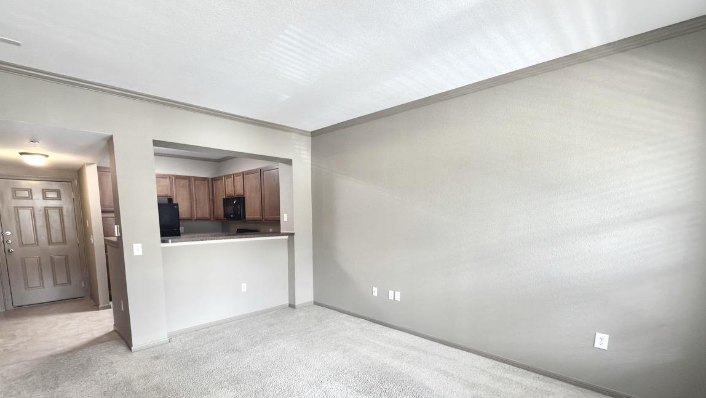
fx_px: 318
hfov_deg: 95.8
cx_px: 334
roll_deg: +0.3
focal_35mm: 17
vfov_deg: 62.7
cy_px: 257
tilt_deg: -8.5
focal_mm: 2.22
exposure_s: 1/30
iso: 125
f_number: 2.2
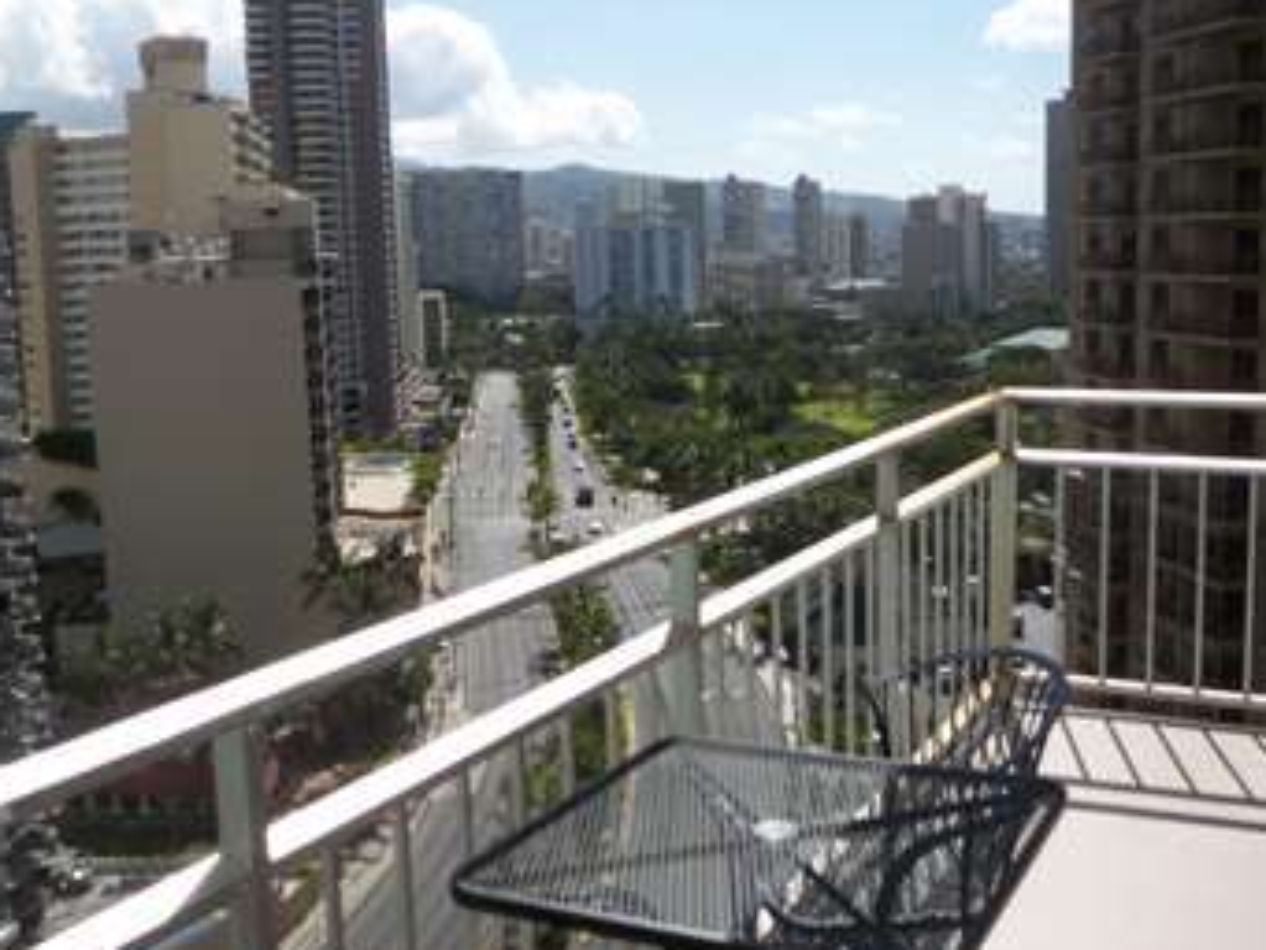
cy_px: 481
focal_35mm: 40
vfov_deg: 36.0
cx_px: 631
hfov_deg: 46.8
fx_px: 1463
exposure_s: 1/640
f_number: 3.9
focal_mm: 6.4
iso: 50
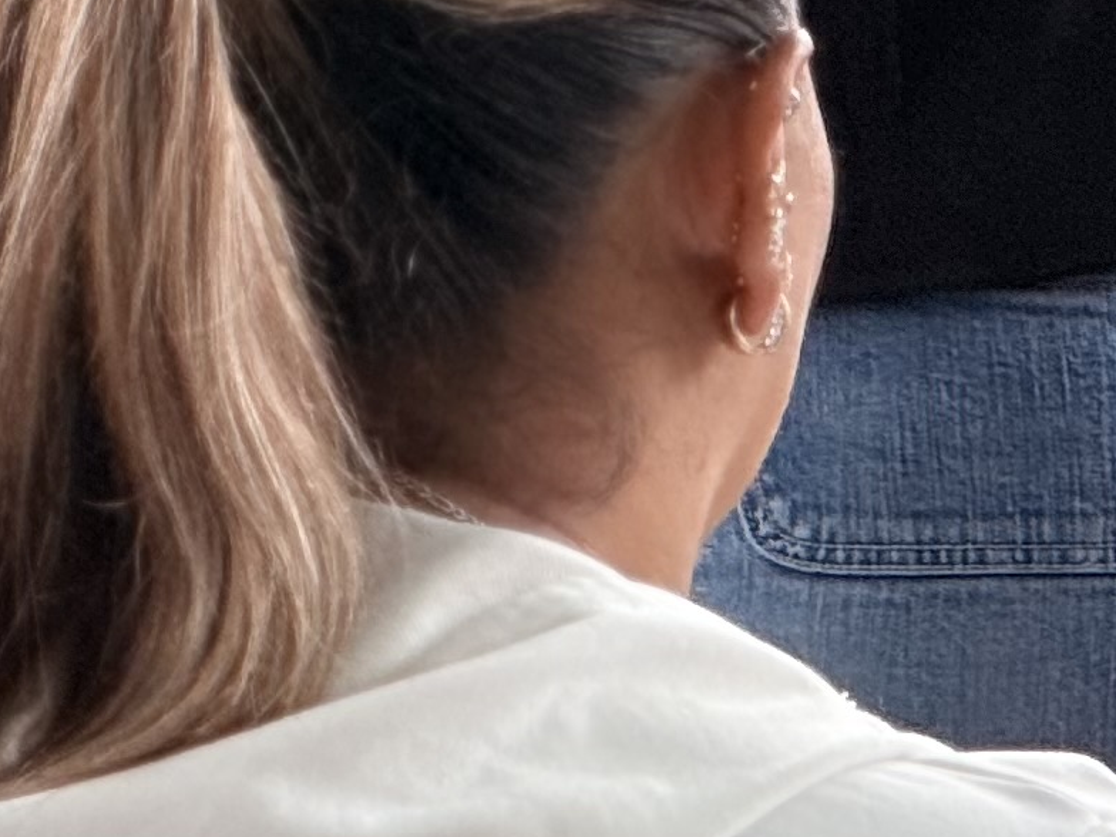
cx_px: 925
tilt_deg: -1.0
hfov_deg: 3.2
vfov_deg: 2.4
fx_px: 19892
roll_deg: +0.2
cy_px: -659
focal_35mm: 617
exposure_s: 1/157
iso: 50
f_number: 2.8
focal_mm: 15.66
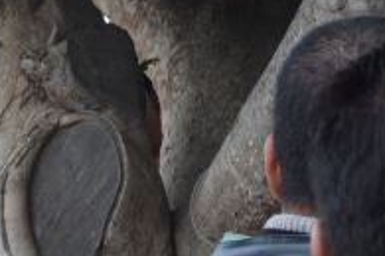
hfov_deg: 7.5
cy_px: 238
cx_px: -219
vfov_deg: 5.1
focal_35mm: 271
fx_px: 2894
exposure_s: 1/125
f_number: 5.6
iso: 140
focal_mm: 55
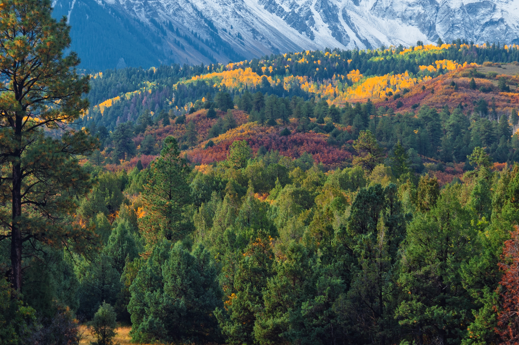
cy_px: 118
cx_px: 234
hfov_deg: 10.8
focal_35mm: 190
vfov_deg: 7.2
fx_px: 2734
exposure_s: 1/40
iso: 100
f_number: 9
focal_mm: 75
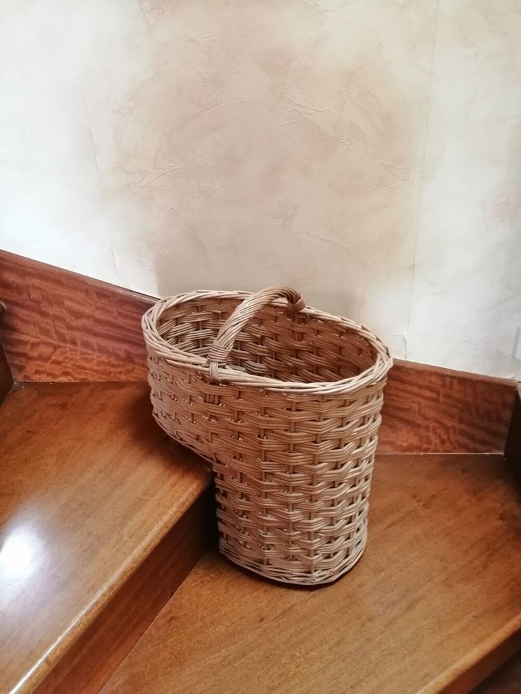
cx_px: 260
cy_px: 347
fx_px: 522
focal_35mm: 26
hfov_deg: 53.1
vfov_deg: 67.3
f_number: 1.8
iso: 320
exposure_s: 1/24
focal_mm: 3.64
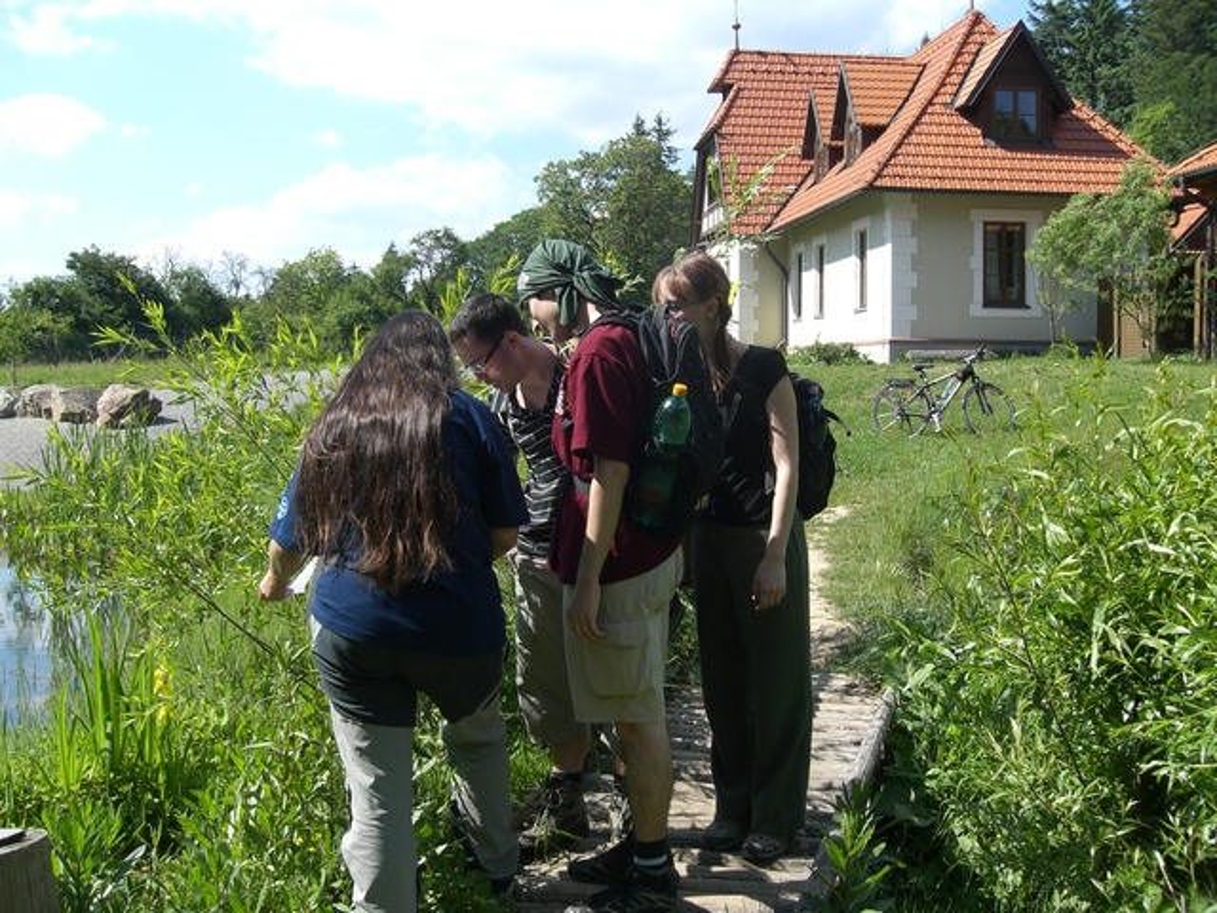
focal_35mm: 38
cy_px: 456
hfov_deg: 49.0
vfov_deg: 37.7
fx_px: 1336
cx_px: 608
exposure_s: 1/800
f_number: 3.1
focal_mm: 6.3
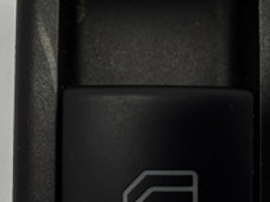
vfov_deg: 18.0
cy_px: 114
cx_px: 146
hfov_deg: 23.8
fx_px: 639
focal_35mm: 82
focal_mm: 2.22
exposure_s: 1/192
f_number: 2.2
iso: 40
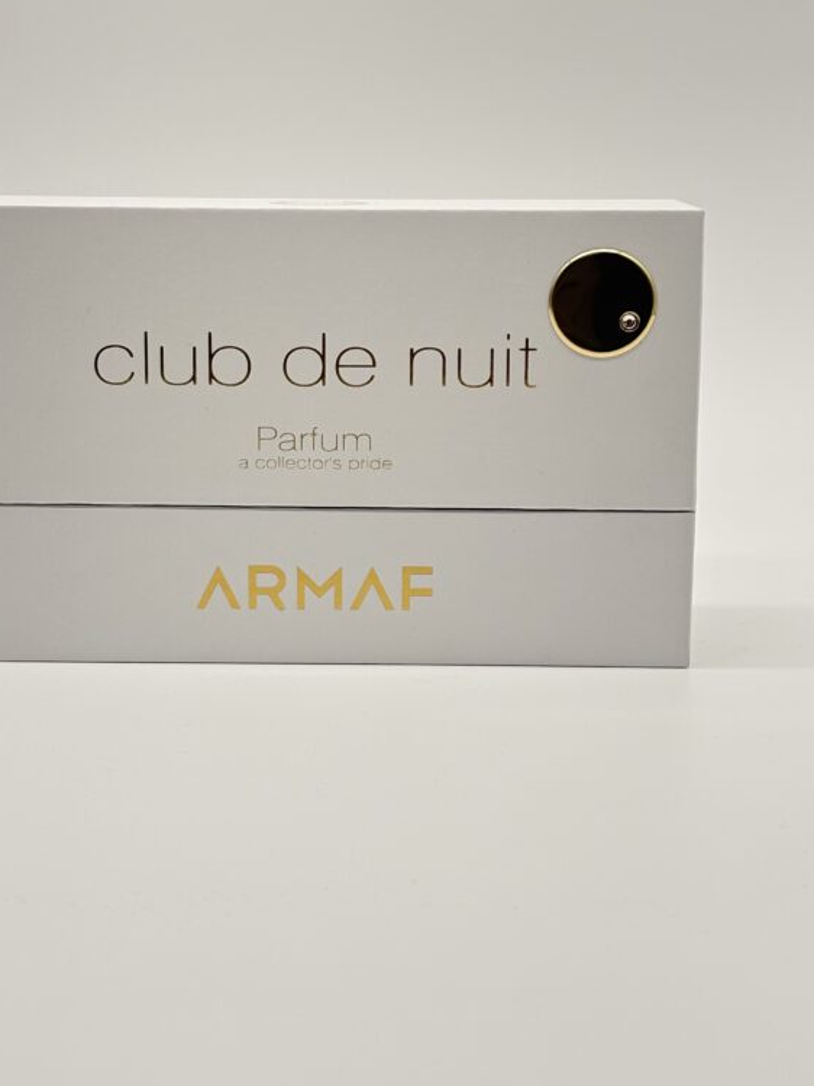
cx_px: 362
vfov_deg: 27.4
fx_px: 2227
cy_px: 523
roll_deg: +0.7
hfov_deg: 20.7
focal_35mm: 71
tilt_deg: -10.2
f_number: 1.6
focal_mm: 5.96
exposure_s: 1/485
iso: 50
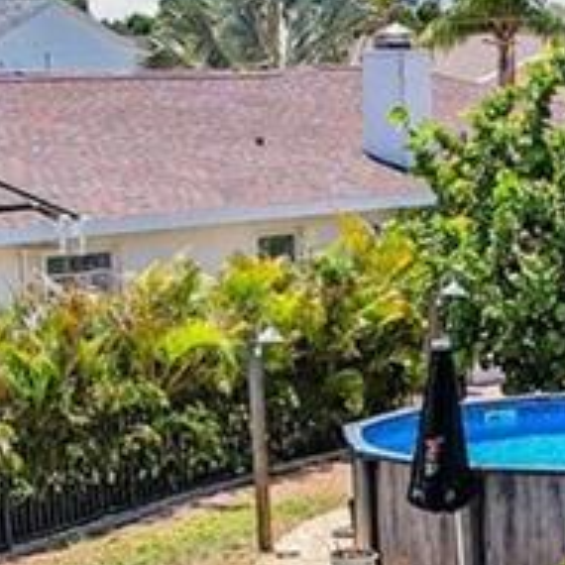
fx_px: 2899
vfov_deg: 10.9
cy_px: 746
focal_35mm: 157
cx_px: 791
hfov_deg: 10.8
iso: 100
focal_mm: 8.4
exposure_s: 1/2000
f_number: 2.8
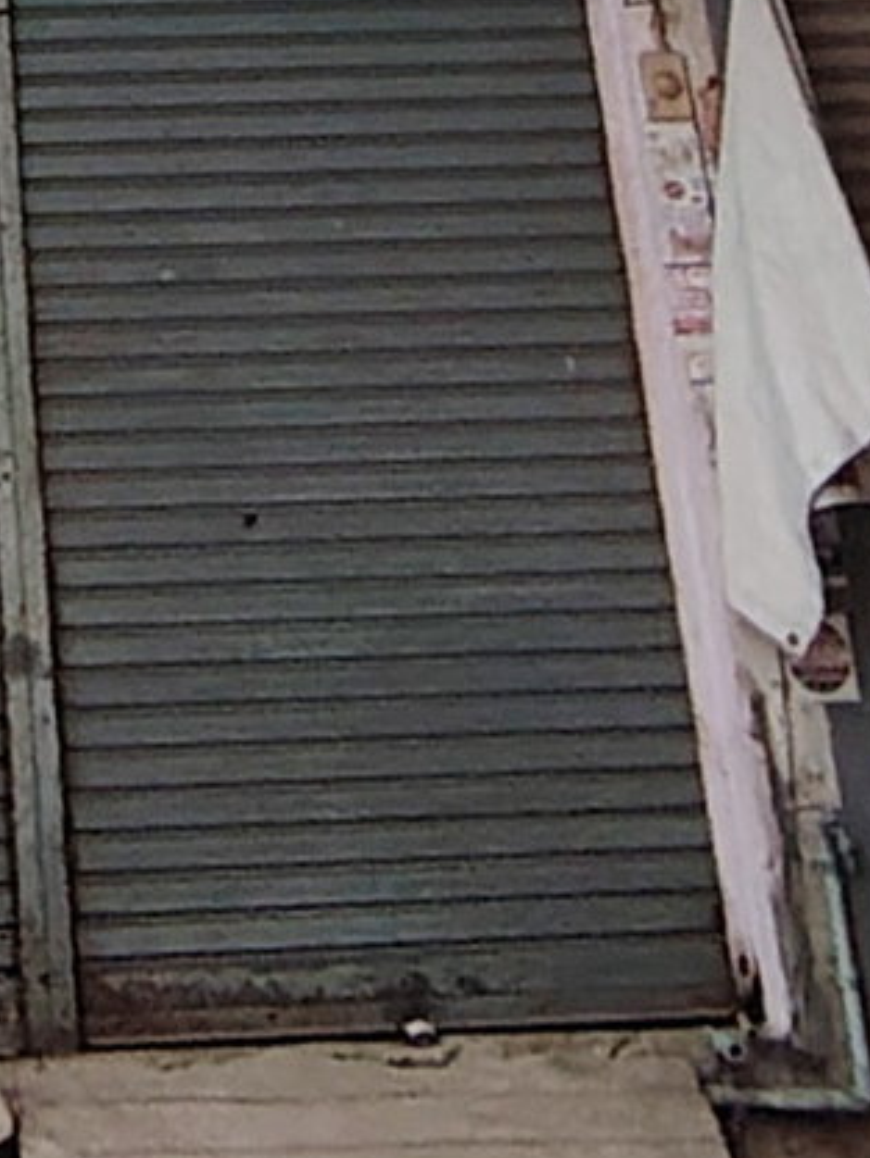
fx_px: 2914
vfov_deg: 18.1
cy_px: -904
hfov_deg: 16.0
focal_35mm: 87
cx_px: -292
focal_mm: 1.43
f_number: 2.2
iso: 100
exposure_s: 1/476
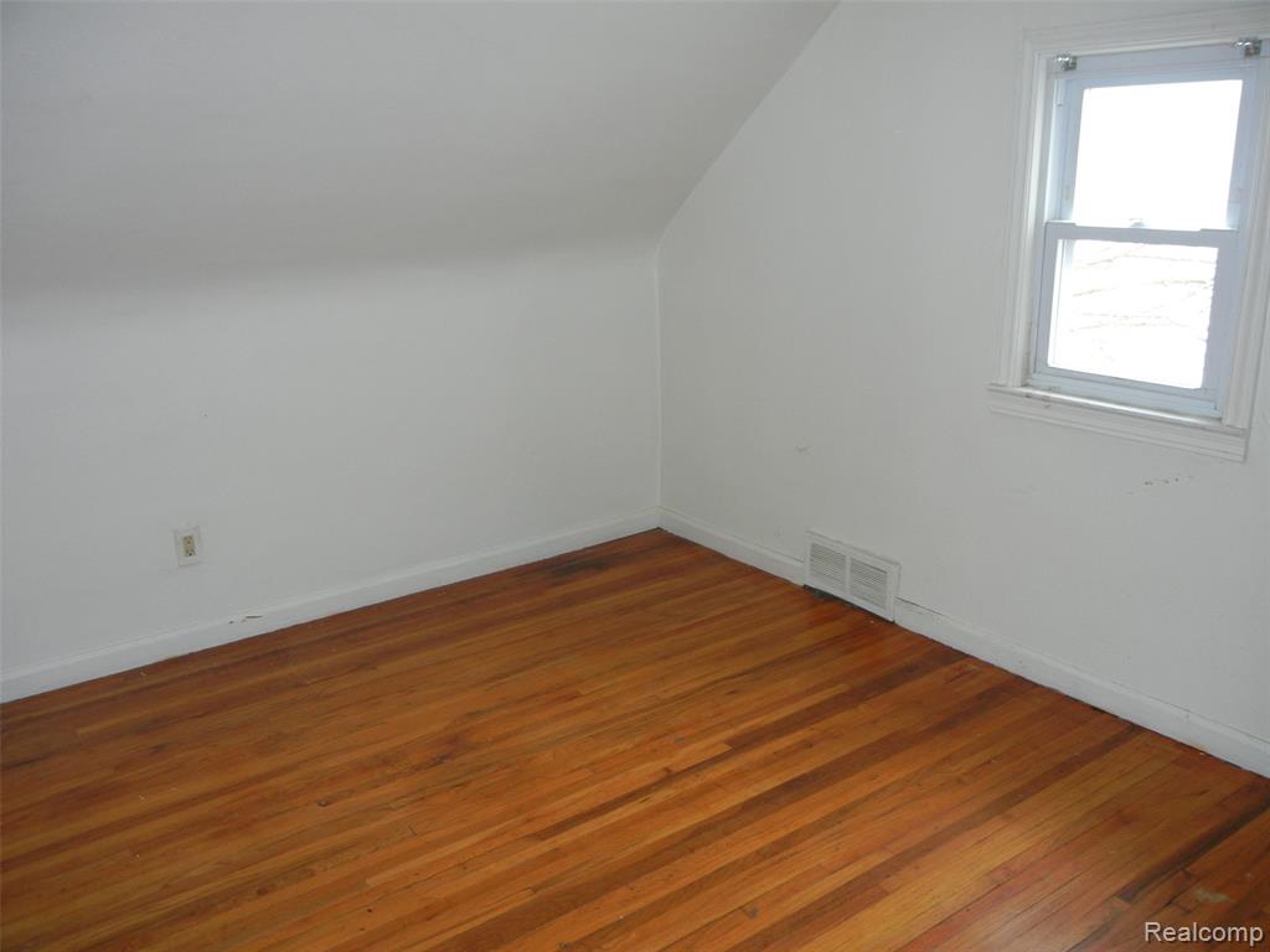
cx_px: 635
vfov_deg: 46.8
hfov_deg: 60.0
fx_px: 1101
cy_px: 476
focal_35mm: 30
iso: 200
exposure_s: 1/30
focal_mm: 5.4
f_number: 3.5
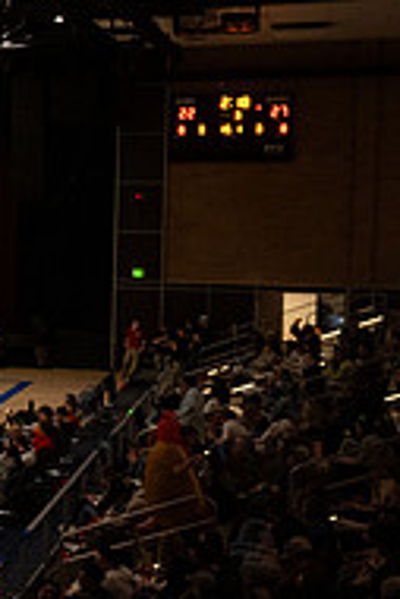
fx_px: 1481
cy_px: 273
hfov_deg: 12.7
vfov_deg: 22.8
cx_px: -495
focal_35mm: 89
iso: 2500
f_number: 4
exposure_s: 1/320
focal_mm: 24
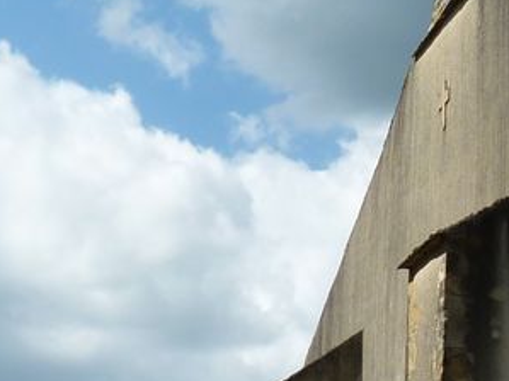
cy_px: 192
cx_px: 540
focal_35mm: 130
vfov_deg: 11.4
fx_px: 1911
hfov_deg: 14.9
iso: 80
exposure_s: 1/320
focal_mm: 4.8
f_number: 5.6
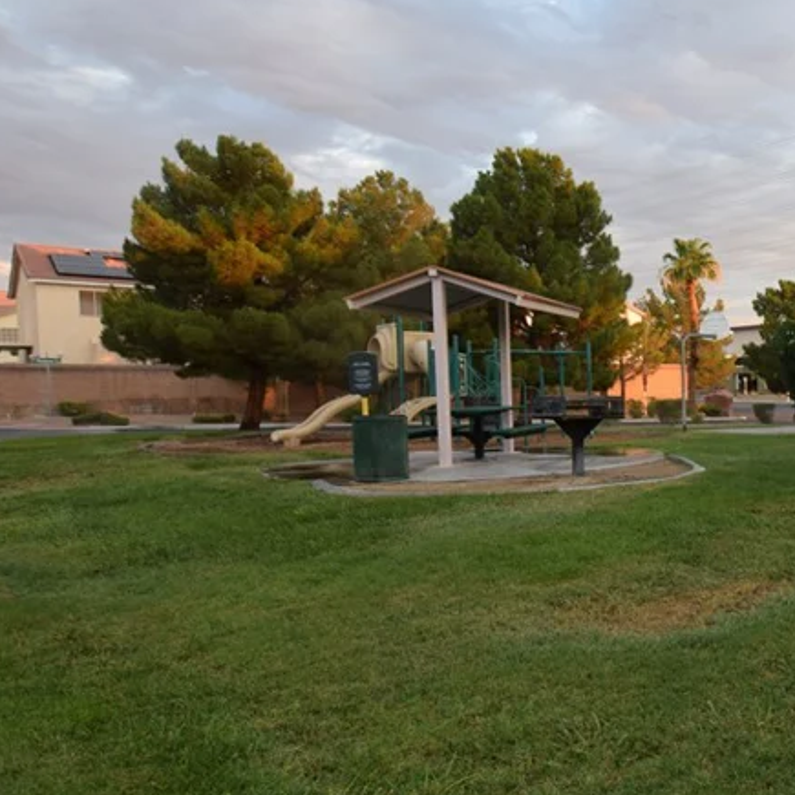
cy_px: 434
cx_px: 853
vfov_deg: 54.0
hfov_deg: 43.3
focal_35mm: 30
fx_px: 780
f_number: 5
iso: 400
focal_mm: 10
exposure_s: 1/100
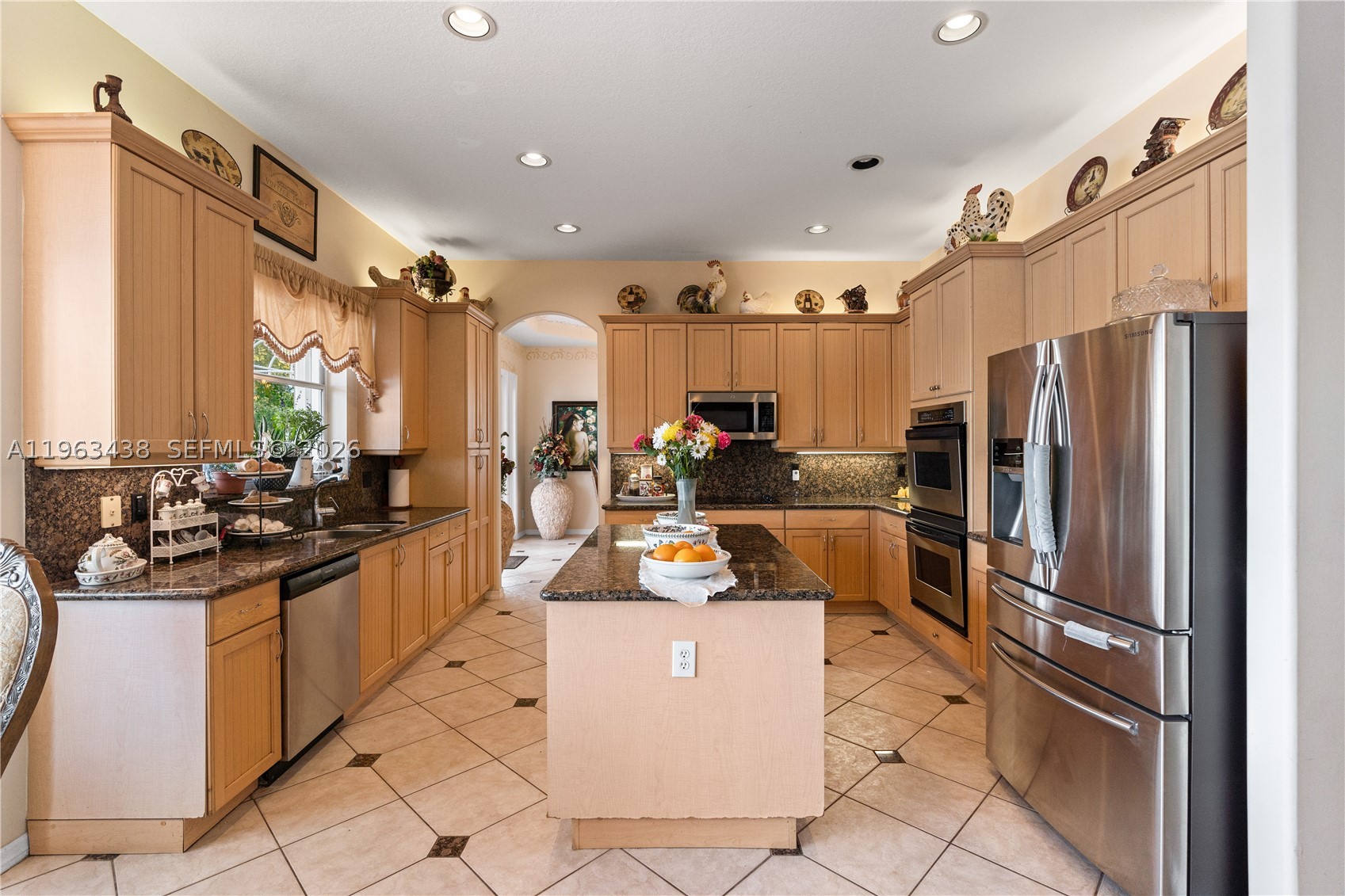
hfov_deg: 96.7
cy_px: 448
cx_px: 672
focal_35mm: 16
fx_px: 598
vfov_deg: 73.7
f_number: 4.5
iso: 250
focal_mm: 16
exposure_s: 1/20
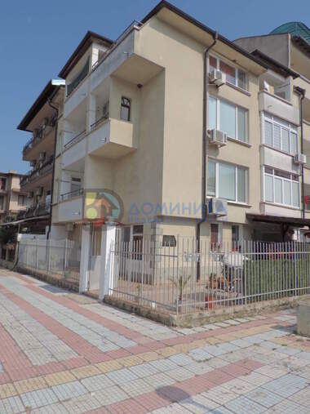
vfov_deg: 71.6
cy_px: 207
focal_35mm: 24
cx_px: 155
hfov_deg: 56.8
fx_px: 287
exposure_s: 1/2000
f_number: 3.3
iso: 125
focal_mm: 4.3
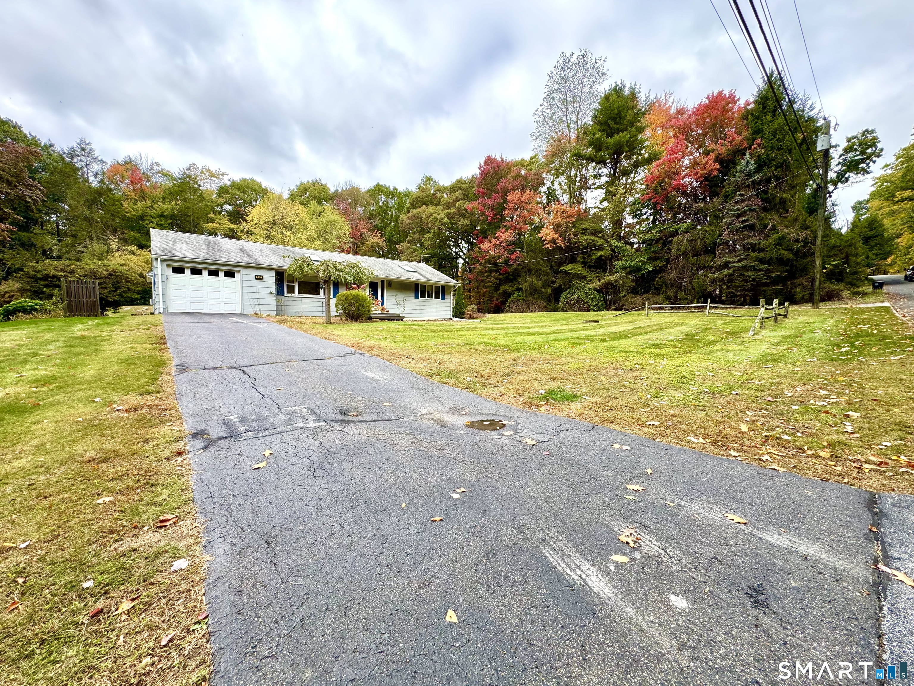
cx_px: 457
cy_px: 343
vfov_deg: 85.7
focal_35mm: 14
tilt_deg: -3.7
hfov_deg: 102.1
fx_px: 370
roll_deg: -0.3
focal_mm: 2.22
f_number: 2.2
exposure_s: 1/306
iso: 40
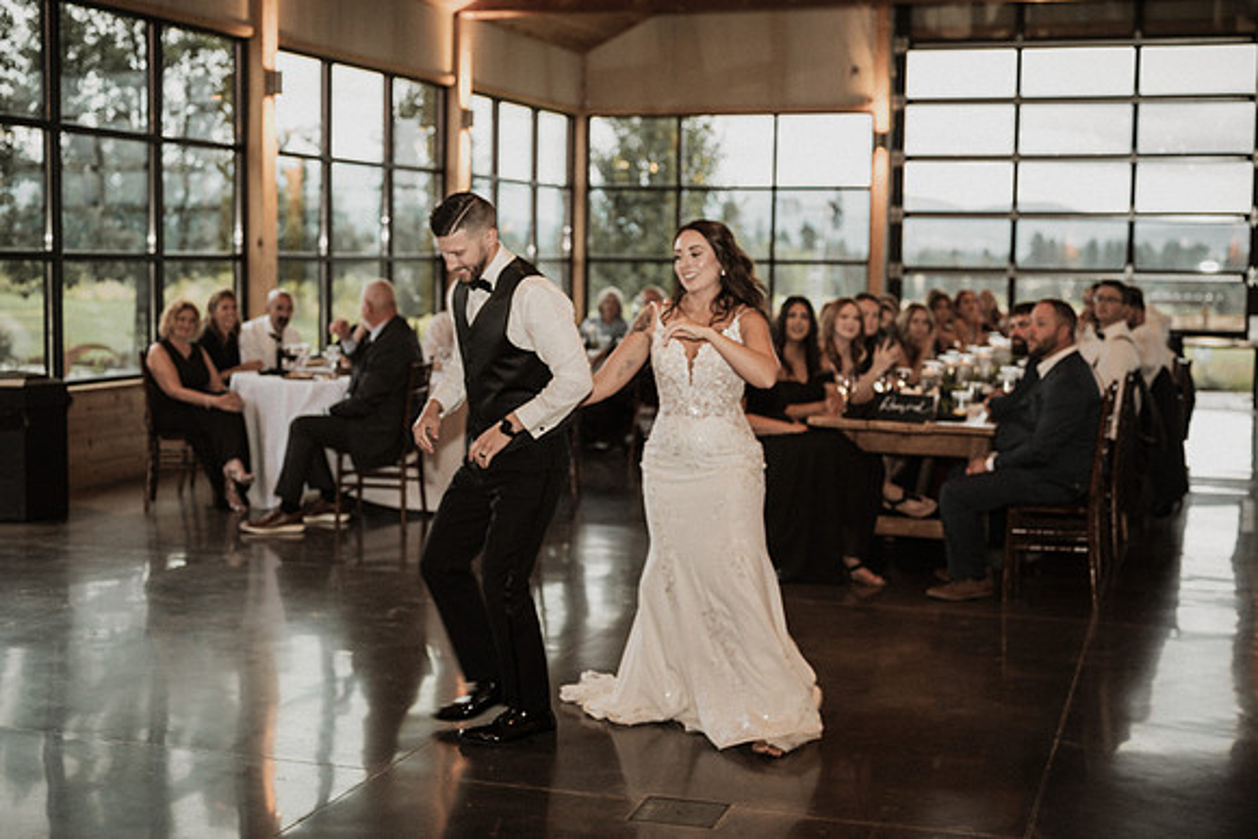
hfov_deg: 39.6
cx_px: 629
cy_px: 420
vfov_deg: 27.0
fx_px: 1748
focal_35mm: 50
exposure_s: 1/100
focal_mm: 50
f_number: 2.8
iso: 800
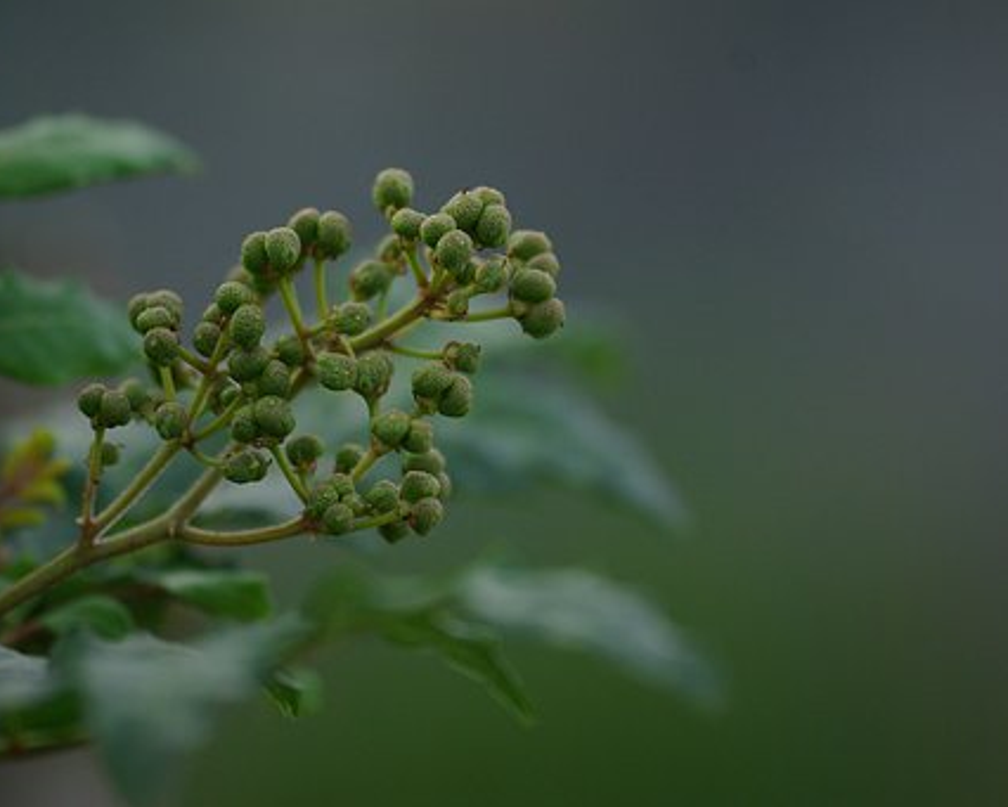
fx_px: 9101
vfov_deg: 5.1
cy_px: 404
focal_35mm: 305
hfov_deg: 6.3
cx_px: 469
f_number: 3.5
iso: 400
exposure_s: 1/350
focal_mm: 180
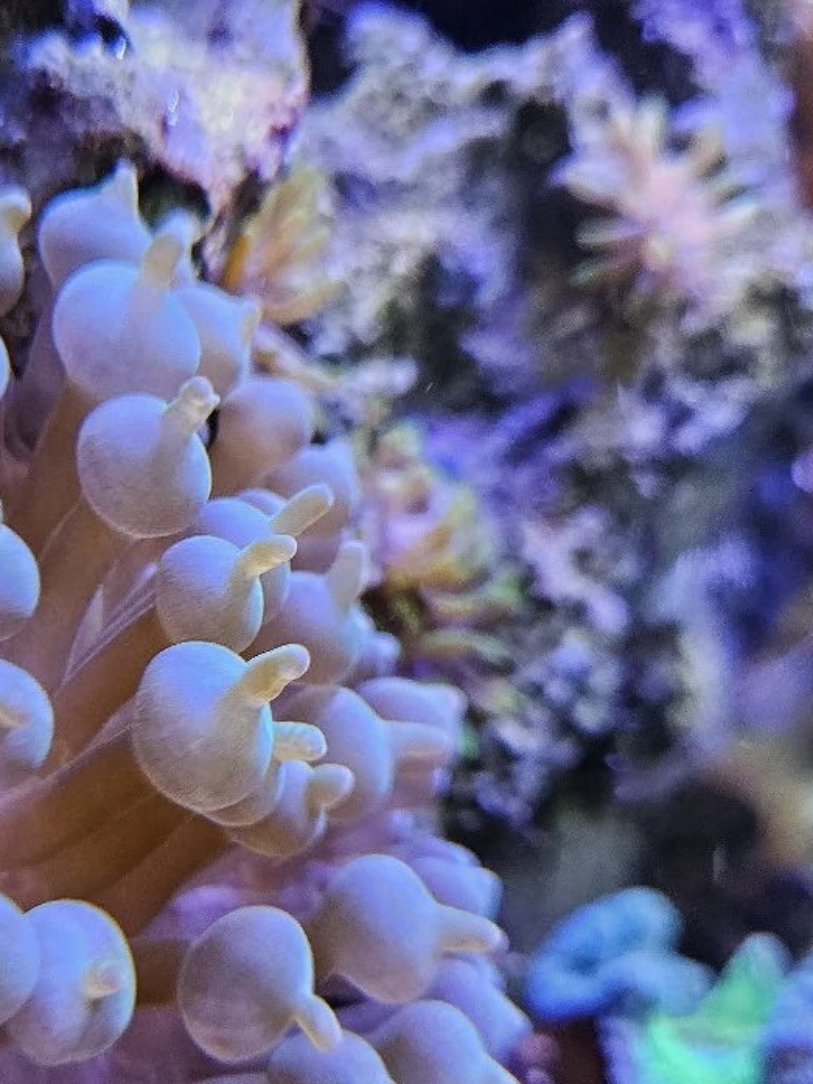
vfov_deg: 42.6
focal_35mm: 44
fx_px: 1377
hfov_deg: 31.7
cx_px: 126
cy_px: 690
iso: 200
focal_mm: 5.4
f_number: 1.8
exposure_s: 1/50.3
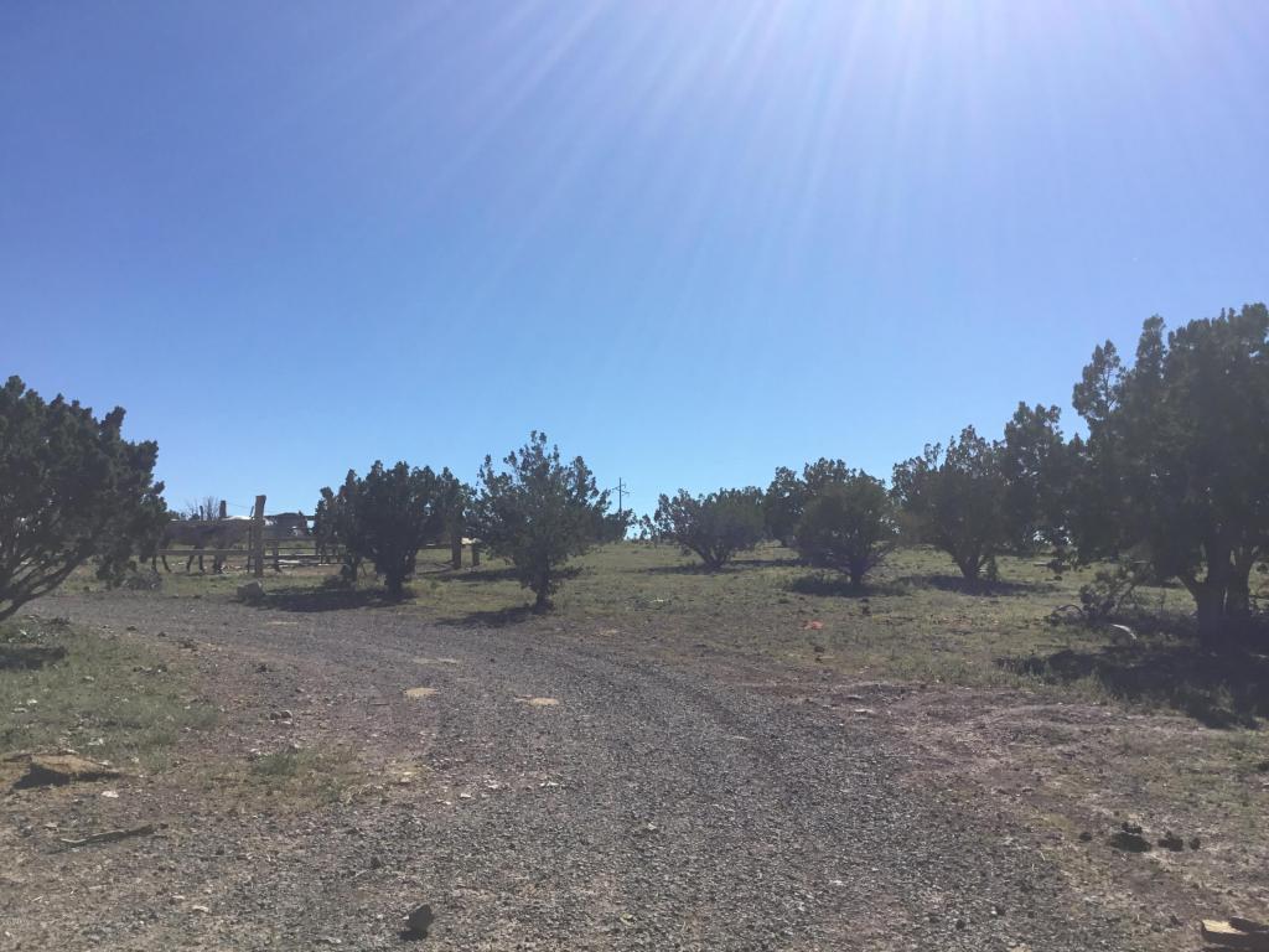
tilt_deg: +4.1
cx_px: 634
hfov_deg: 58.4
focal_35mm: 31
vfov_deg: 45.4
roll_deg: +0.7
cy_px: 476
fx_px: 1136
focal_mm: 3.3
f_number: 2.4
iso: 25
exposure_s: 1/2203
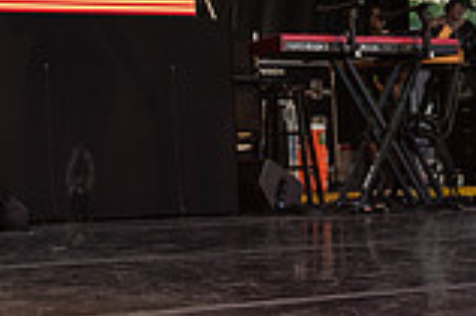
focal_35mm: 99
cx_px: 78
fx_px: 1308
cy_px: -98
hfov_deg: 20.3
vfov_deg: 13.3
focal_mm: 27
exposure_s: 1/1600
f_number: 3.2
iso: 1000
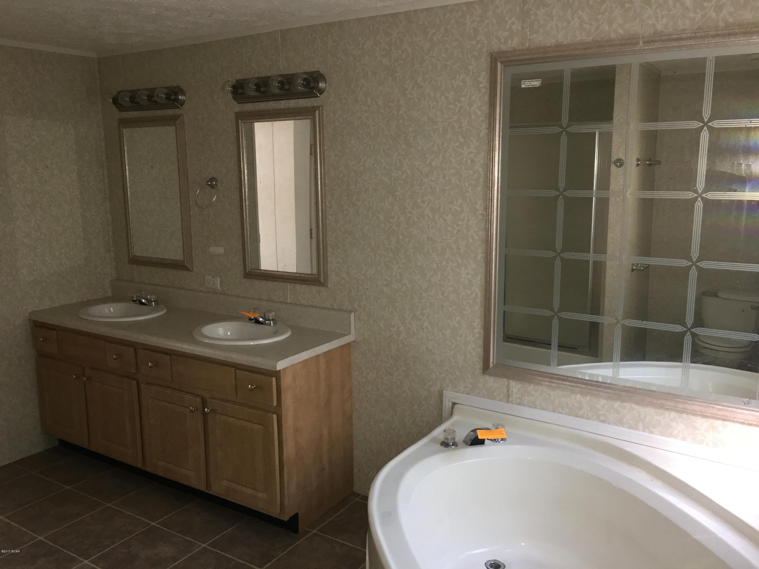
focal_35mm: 29
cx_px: 380
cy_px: 284
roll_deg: +0.1
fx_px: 636
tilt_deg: -9.9
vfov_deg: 48.2
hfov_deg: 61.7
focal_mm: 4.15
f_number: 2.2
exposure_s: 1/24
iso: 160
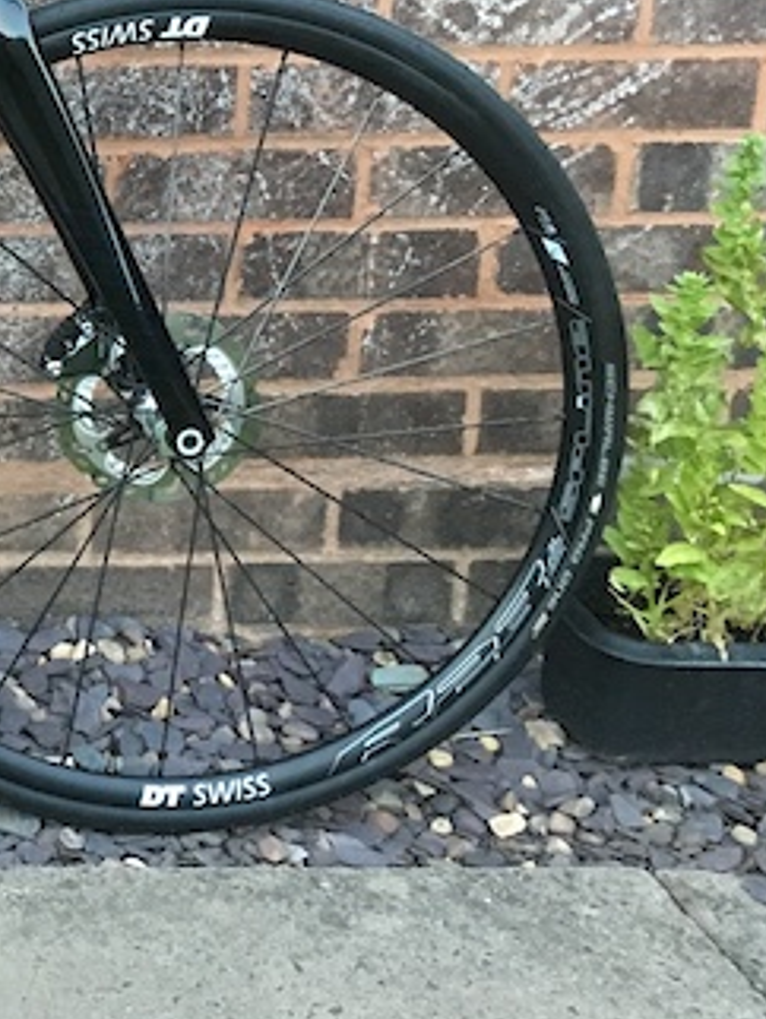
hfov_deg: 17.8
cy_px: 241
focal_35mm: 72
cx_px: -459
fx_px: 2122
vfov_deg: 26.6
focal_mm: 4.15
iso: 200
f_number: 2.2
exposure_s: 1/33
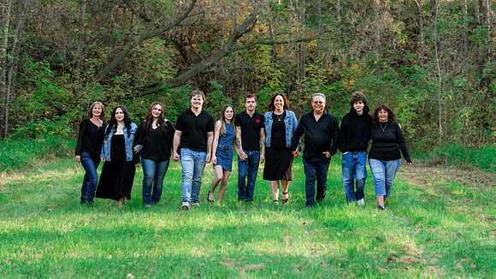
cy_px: 174
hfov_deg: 27.5
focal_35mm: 77
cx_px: 235
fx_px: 1014
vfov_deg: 15.6
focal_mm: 70
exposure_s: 1/200
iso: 6400
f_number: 6.3
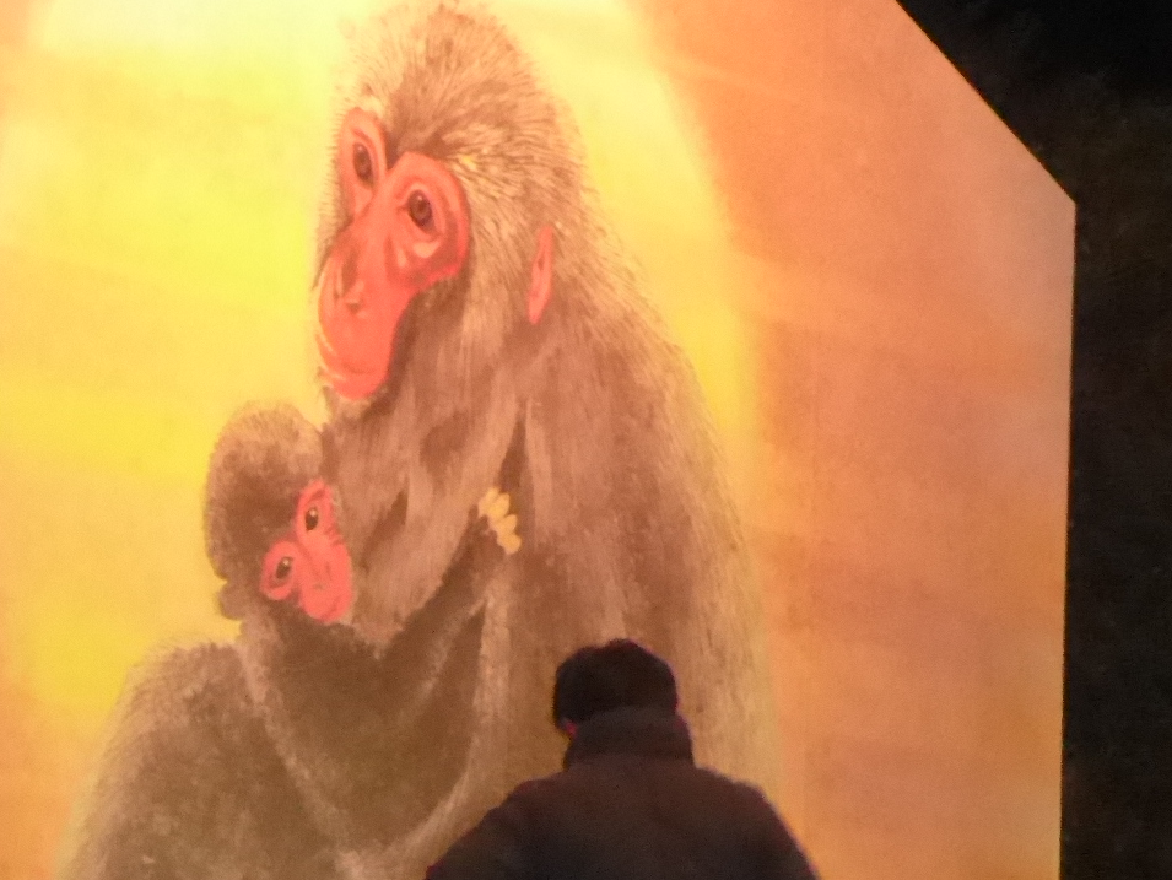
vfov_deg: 10.3
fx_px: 4810
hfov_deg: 13.8
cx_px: 129
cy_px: 1009
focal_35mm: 142
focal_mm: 9
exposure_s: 1/15
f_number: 4.1
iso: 1600
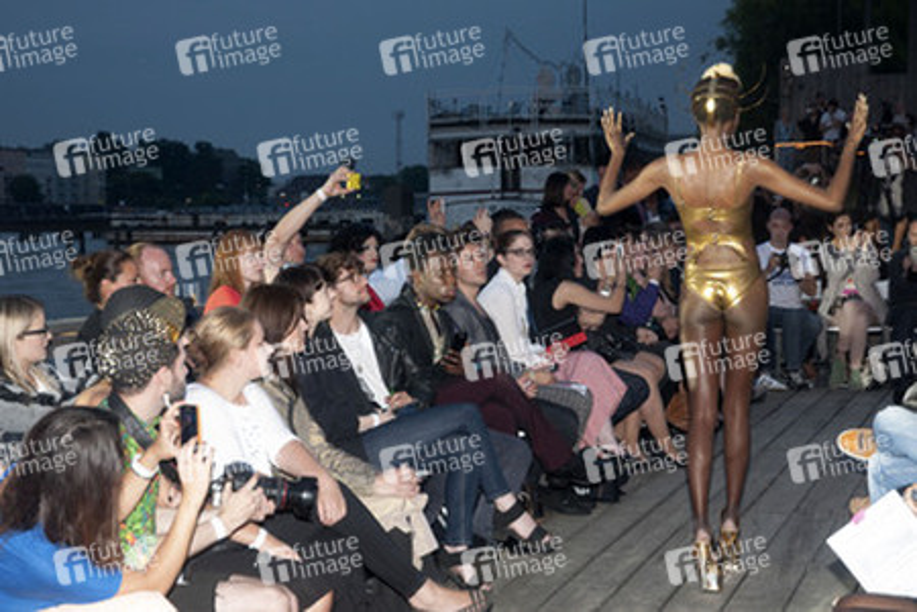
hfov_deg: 29.2
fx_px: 1757
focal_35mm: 69
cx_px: 458
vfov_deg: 19.7
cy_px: 306
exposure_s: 1/30
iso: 400
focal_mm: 46
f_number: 5.6
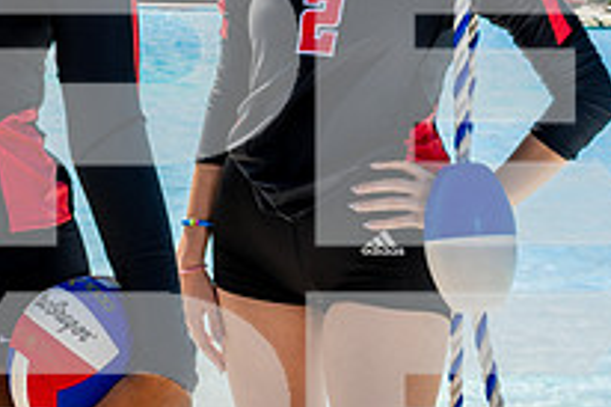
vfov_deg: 12.7
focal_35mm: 107
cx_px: -98
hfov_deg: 18.3
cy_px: 91
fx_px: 1815
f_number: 11
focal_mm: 38
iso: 100
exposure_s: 1/125
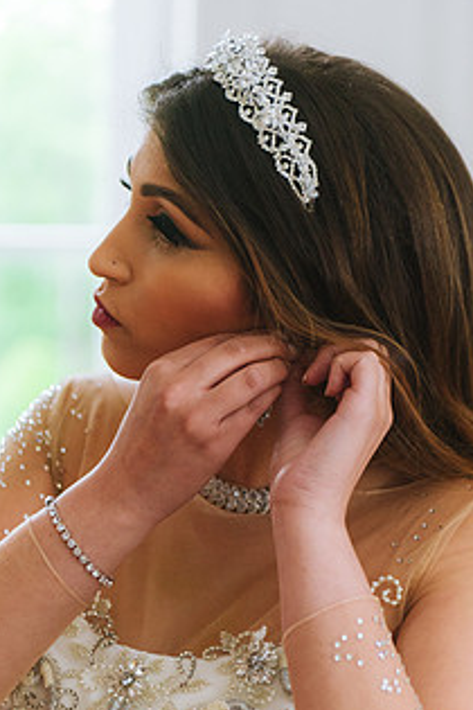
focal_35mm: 100
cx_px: 259
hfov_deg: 13.7
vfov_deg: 20.4
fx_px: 1971
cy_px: 403
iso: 2000
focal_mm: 70
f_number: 2.8
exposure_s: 1/250
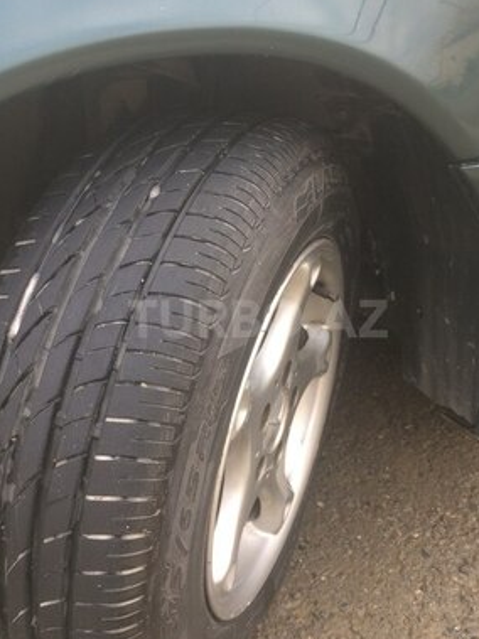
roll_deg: +6.3
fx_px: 701
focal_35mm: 38
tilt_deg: -23.1
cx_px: 258
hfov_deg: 37.7
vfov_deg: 49.0
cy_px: 319
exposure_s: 1/100
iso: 40
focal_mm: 4.15
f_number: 2.2
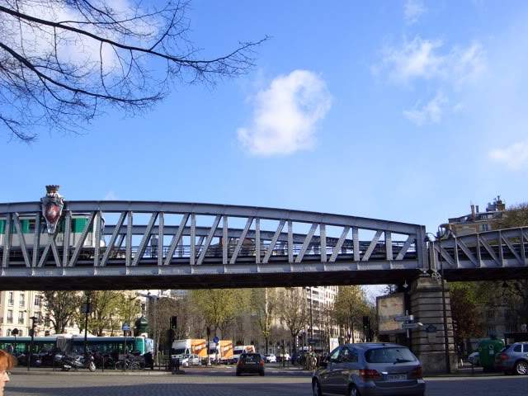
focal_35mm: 39
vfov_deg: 36.8
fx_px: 595
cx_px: 264
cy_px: 198
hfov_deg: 47.9
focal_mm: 8
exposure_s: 1/320
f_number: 4.8
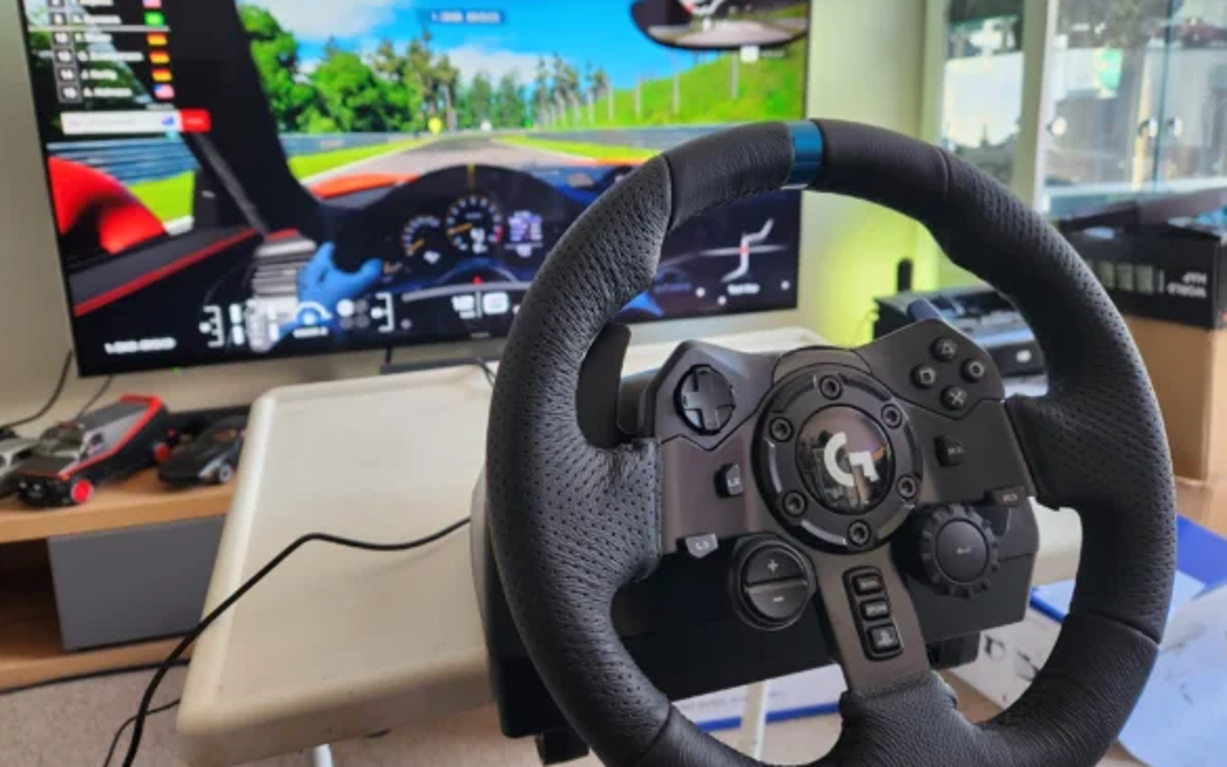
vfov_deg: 49.0
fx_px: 836
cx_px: 606
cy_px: 310
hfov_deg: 72.5
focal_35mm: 25
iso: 125
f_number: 1.8
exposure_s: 1/52
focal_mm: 5.4
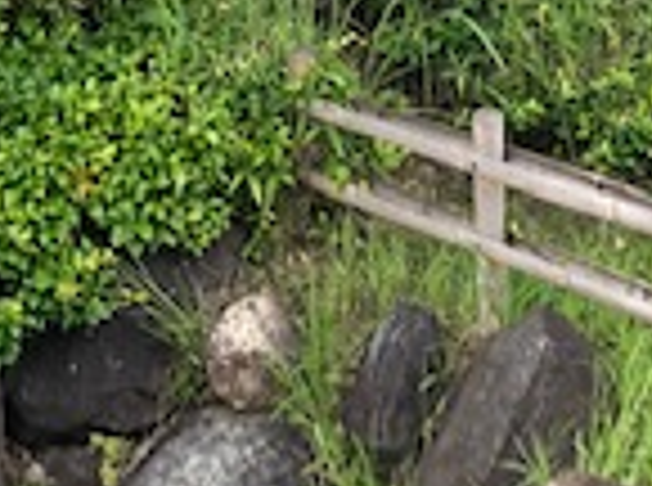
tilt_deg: +1.8
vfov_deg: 10.7
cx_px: 477
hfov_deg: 15.9
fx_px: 2330
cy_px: -536
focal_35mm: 124
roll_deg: +0.5
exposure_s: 1/552
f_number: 1.8
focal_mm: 3.99
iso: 20
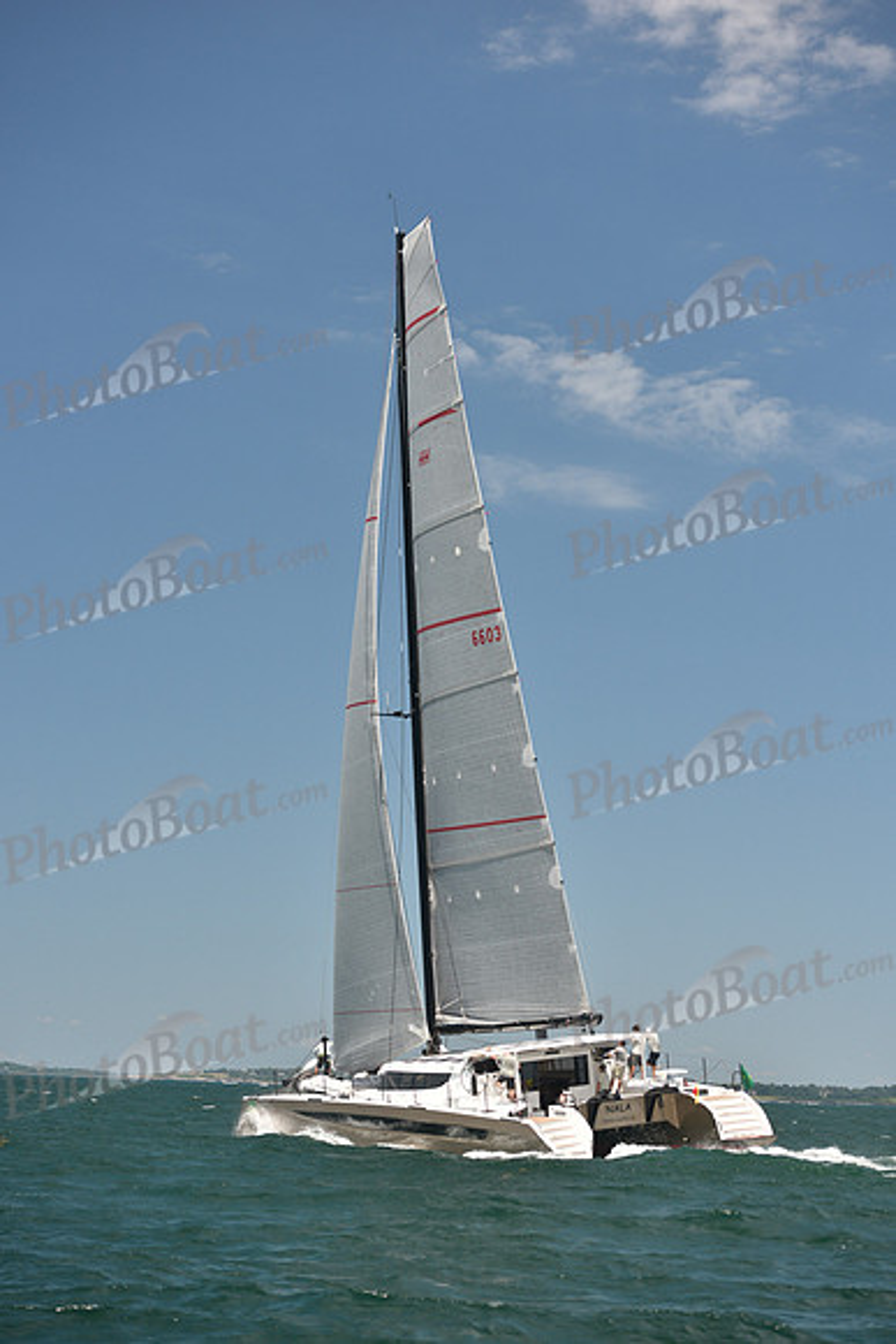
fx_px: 2612
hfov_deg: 19.5
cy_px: 672
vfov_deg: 28.8
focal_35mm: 70
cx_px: 448
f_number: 4
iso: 320
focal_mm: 70
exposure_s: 1/1250
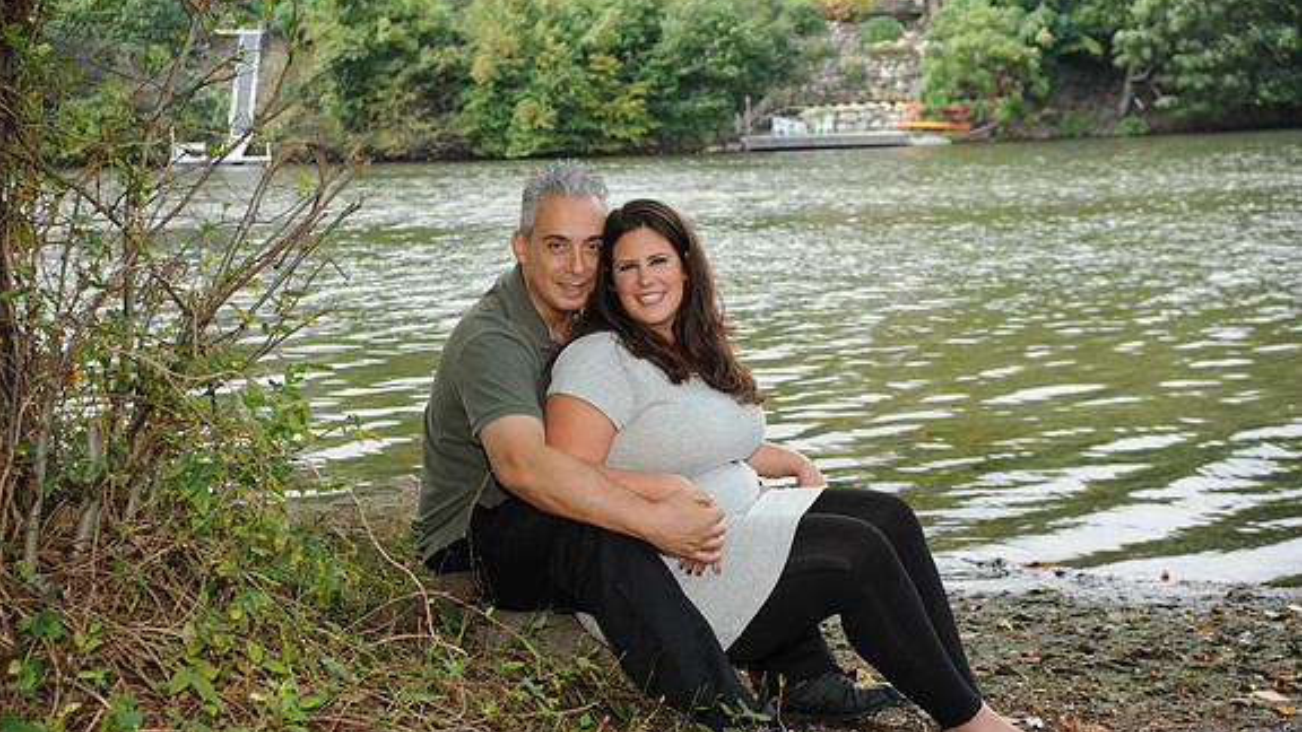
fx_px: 2002
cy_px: 420
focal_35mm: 58
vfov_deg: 20.7
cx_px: 649
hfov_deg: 36.0
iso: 500
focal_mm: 55
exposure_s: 1/250
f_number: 6.3
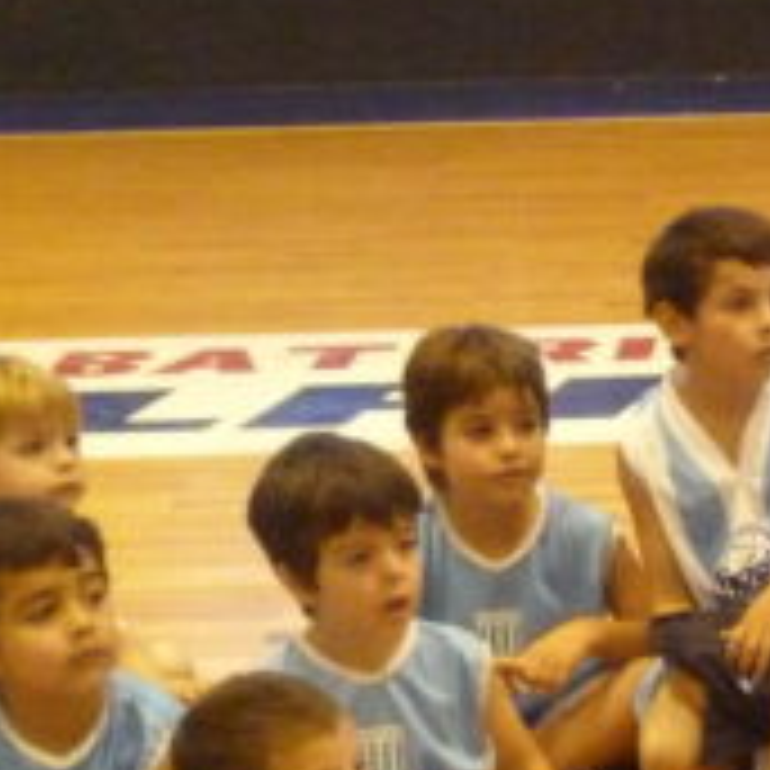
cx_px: 1292
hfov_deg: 11.5
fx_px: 3599
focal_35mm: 143
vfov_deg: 12.1
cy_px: 693
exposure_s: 1/80
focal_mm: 6.5
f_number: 3.1
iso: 800
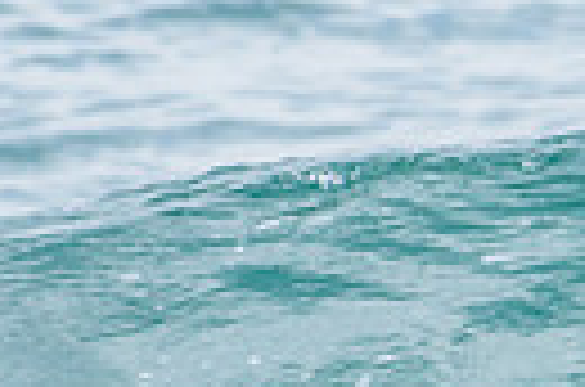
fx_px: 44481
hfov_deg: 0.8
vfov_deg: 0.5
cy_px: 488
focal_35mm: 2744
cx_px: 1447
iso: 320
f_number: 5.6
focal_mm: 500
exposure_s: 1/2000
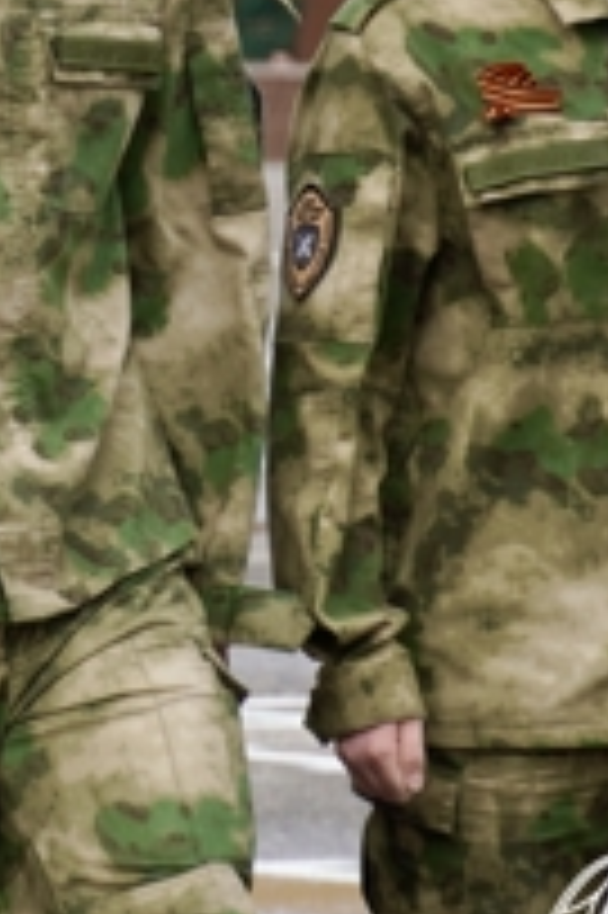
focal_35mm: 572
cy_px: 135
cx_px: -622
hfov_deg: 2.4
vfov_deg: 3.6
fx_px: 14511
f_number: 5.6
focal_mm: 103
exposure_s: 1/400
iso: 100
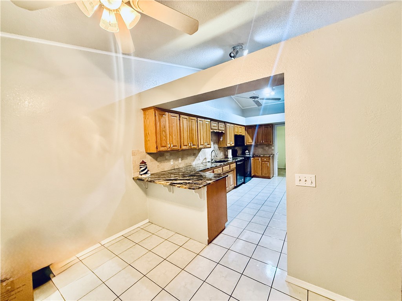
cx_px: 201
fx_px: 163
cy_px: 150
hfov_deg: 102.1
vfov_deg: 85.7
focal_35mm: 14
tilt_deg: -1.7
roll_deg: +1.3
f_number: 2.2
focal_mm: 2.22
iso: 500
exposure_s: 1/60
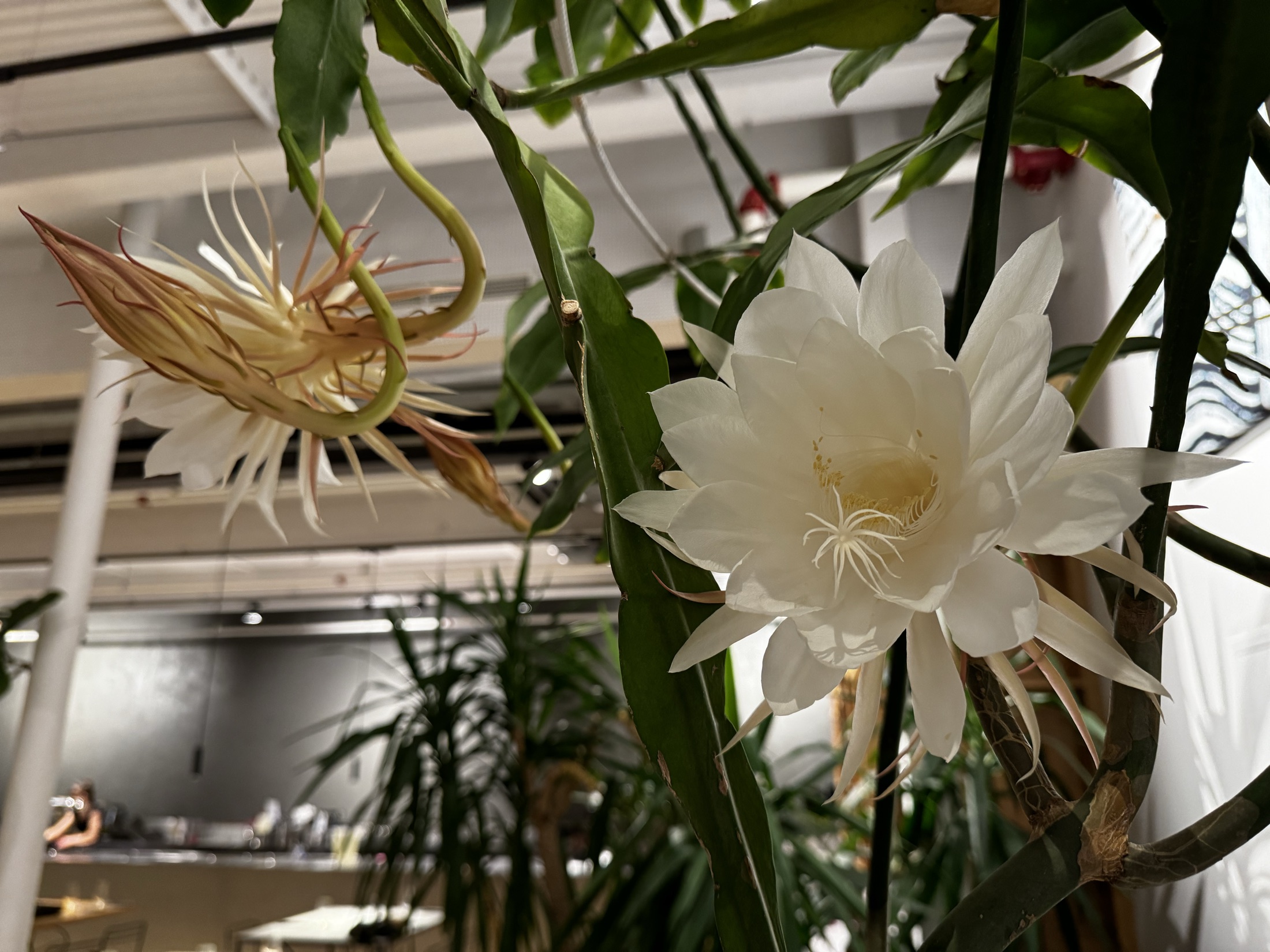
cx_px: 635
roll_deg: +0.6
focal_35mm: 24
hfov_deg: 71.6
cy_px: 476
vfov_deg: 56.8
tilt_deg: +17.6
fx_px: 881
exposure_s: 1/50
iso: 400
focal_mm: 6.76
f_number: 1.78
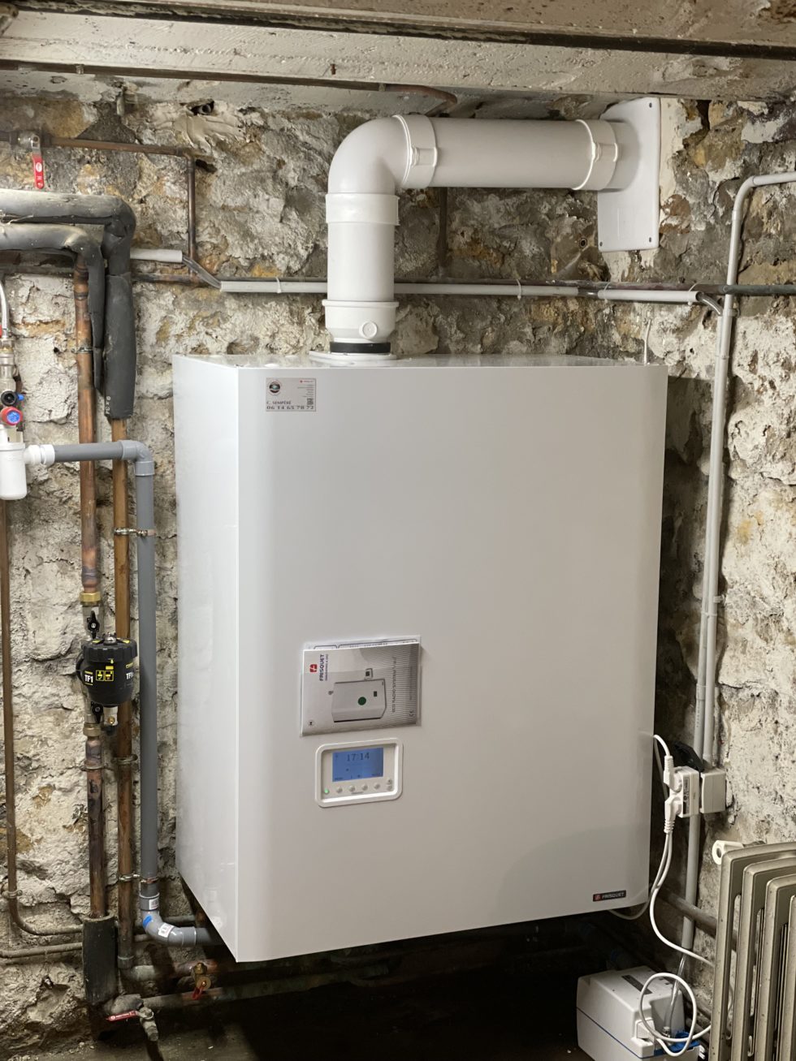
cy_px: 530
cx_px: 398
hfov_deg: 28.0
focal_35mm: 52
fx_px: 1595
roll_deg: -0.7
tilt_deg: -7.2
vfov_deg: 36.8
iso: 200
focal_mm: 6
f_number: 2
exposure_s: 1/100
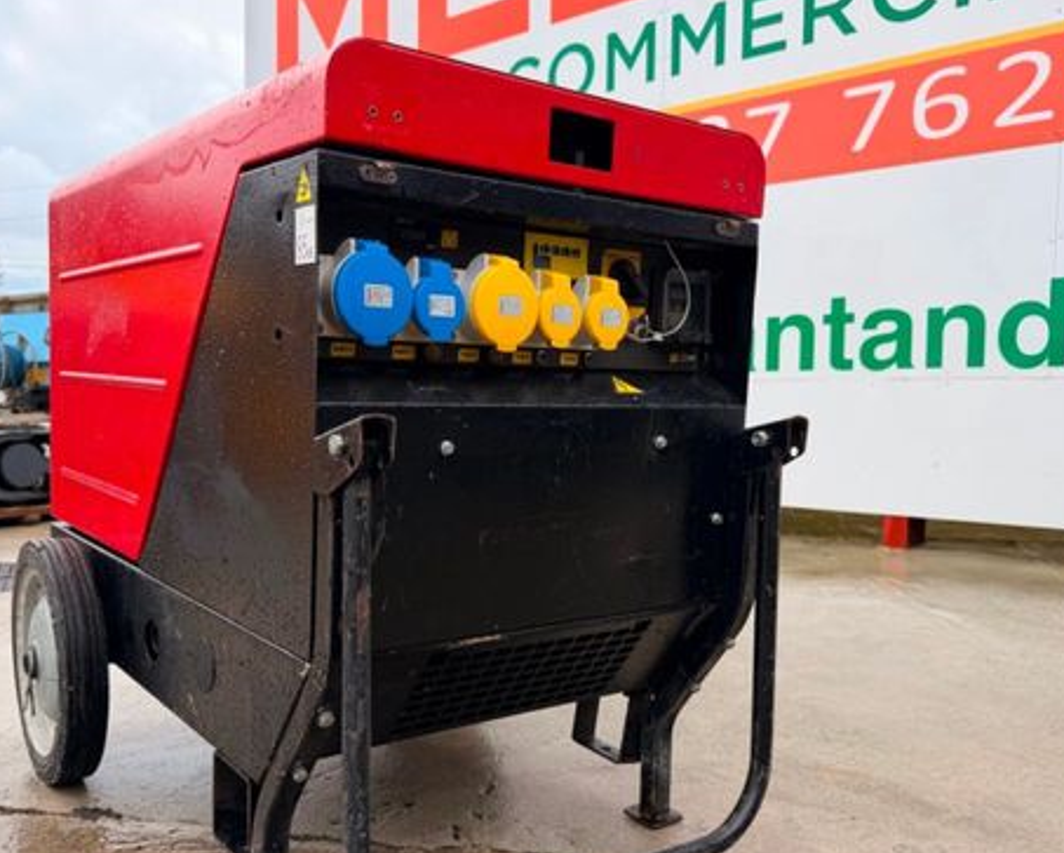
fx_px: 977
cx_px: 451
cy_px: 468
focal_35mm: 31
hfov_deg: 56.9
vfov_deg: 47.1
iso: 100
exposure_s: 1/1618
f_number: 1.78
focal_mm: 6.76
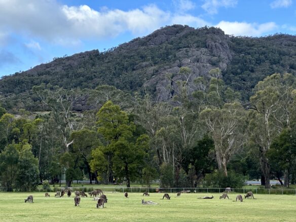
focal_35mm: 77
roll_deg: -0.4
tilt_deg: +5.3
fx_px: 658
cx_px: 148
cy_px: 111
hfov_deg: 25.3
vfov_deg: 19.1
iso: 32
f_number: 2.8
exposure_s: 1/423
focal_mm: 9
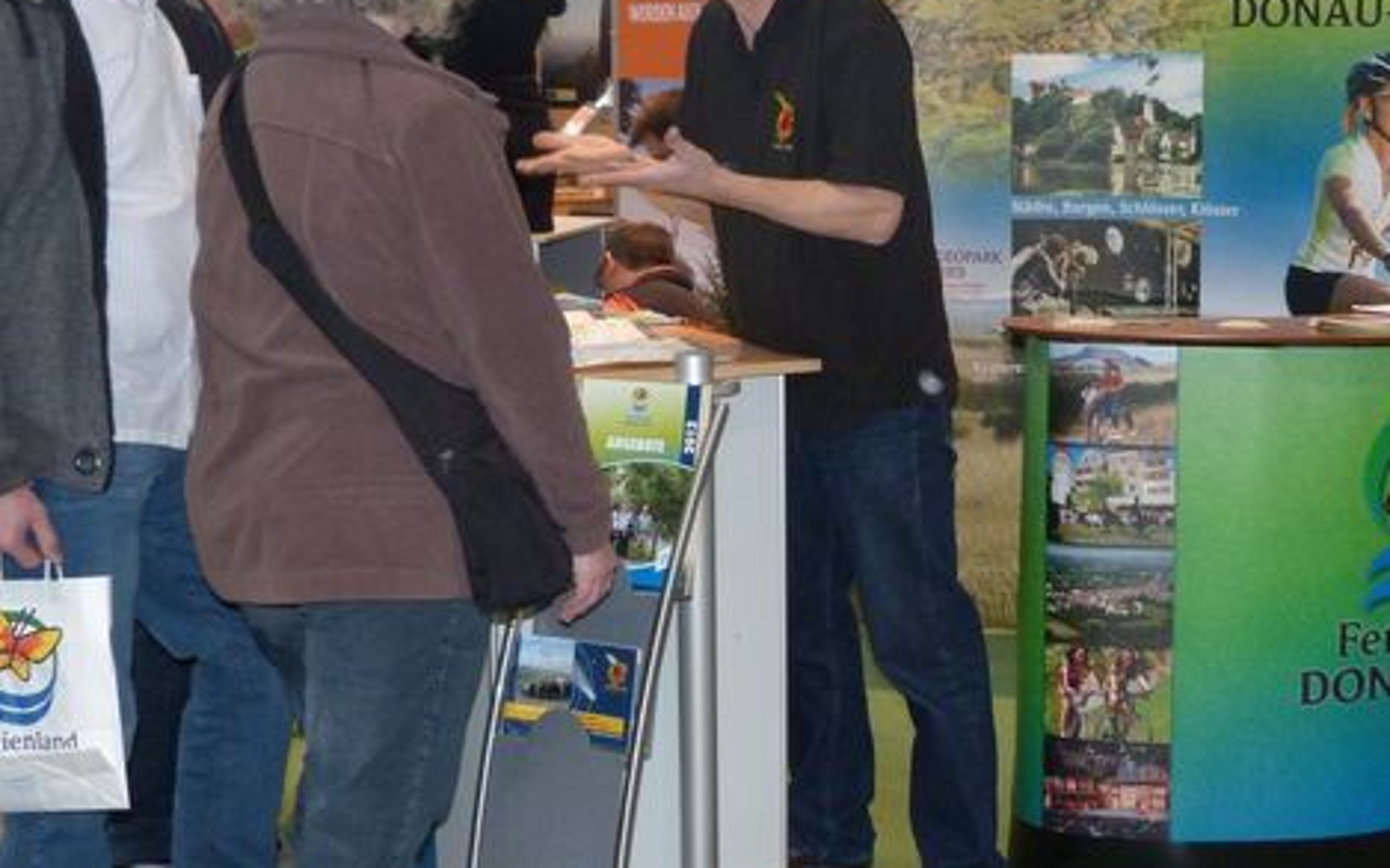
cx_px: 993
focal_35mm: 56
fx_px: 2121
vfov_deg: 23.1
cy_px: 370
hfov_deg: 35.7
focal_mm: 5.6
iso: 200
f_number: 3
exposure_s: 1/60
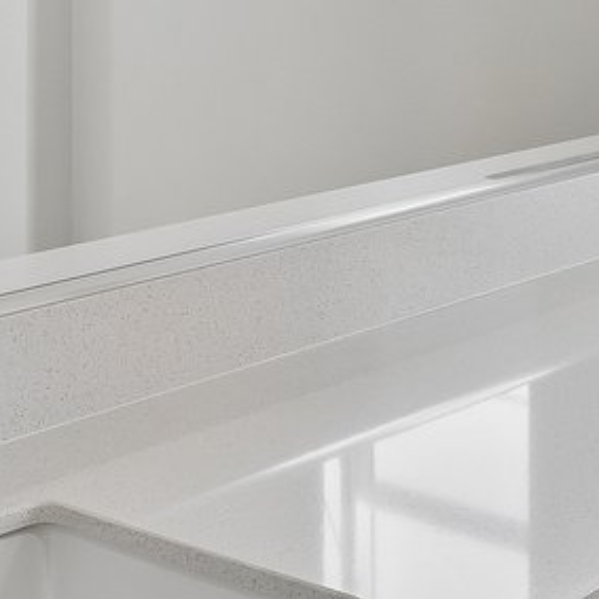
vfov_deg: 18.9
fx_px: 1684
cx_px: 690
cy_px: -149
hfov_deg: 19.2
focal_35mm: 86
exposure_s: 1/60
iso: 200
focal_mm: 14
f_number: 8
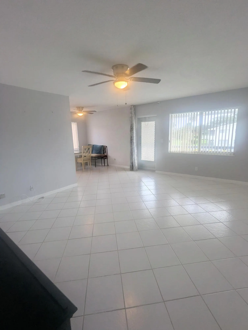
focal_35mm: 16
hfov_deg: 78.2
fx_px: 153
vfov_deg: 94.4
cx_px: 124
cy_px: 165
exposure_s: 1/113
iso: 48
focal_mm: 2.35
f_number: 2.2
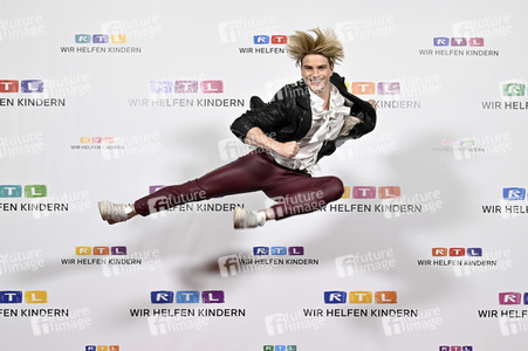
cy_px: 176
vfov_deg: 38.8
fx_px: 498
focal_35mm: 34
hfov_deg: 55.8
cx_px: 264
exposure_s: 1/320
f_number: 4
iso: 1000
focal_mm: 34
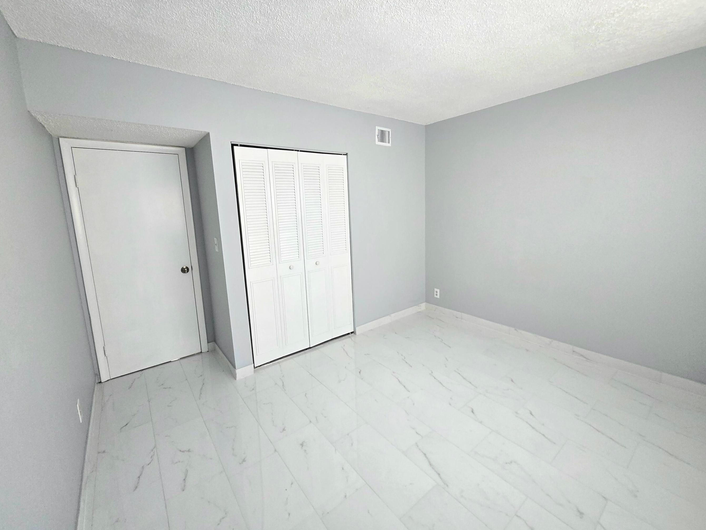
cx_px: 346
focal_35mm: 14
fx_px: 286
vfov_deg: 85.6
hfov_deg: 102.0
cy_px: 249
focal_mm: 1.7
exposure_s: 1/60.2
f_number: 2.2
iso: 160
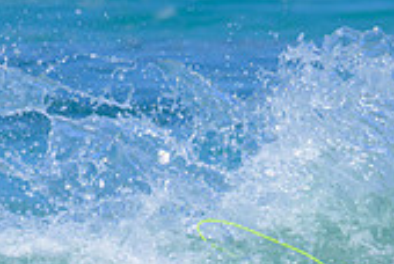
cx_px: 577
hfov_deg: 0.9
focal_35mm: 2177
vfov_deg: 0.6
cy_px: 393
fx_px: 23867
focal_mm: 470
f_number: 11
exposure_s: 1/2000
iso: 720
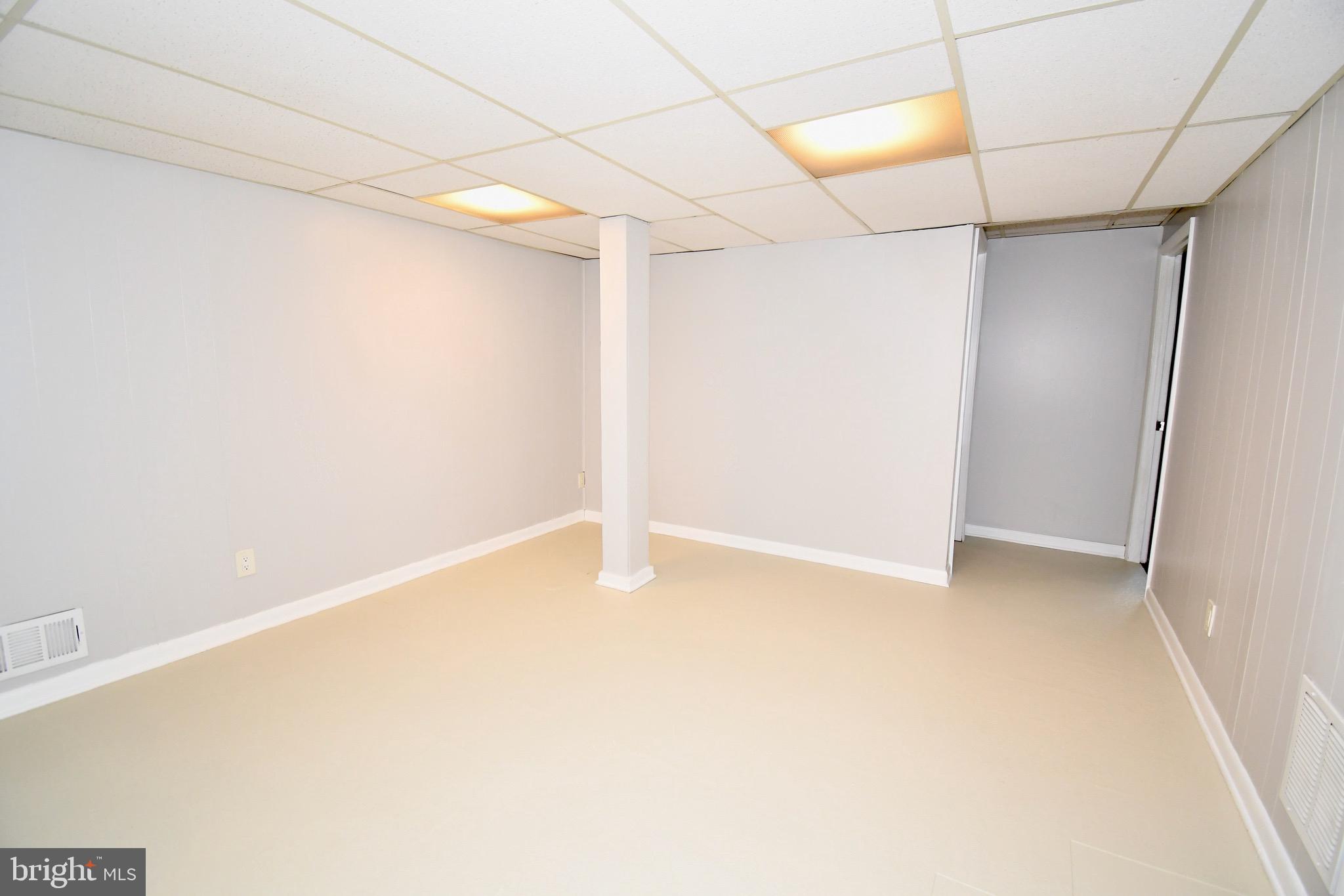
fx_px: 560
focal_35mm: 15
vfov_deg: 77.3
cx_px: 672
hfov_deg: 100.4
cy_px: 448
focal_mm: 10
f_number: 4.5
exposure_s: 1/60
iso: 1100
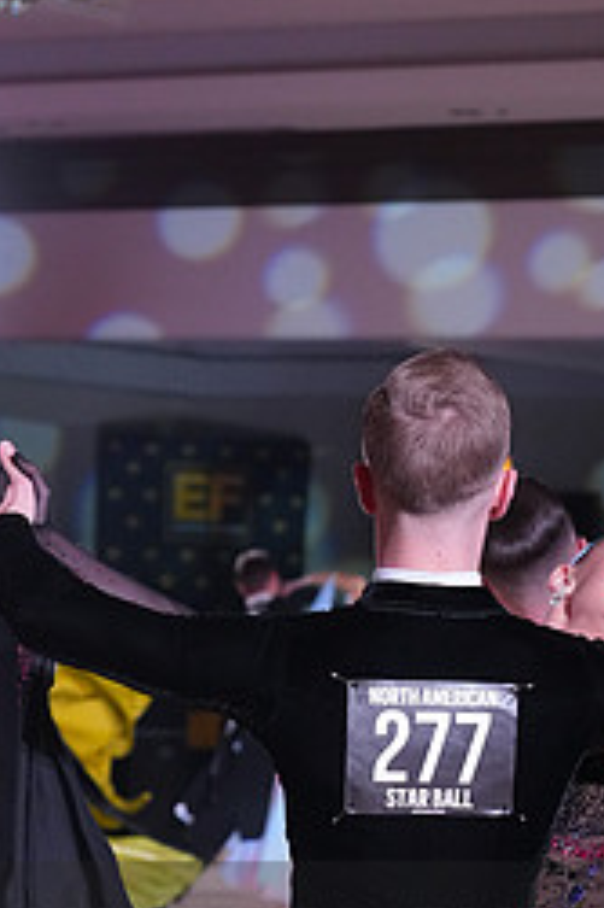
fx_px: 4082
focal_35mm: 162
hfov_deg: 8.5
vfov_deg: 12.5
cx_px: 230
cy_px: 984
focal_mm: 70
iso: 3200
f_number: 4.5
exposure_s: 1/250
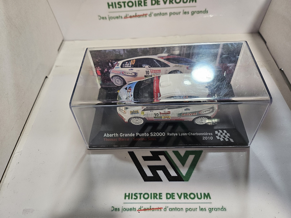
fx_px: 202
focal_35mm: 24
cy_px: 109
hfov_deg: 71.6
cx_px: 146
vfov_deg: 56.8
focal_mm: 5
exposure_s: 1/100
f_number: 1.8
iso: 160
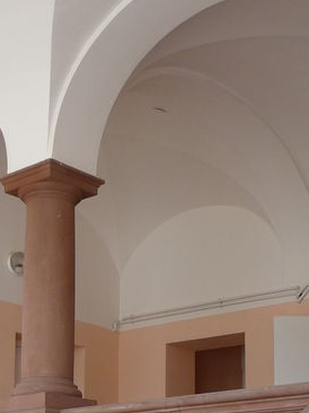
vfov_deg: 22.6
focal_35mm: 82
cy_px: 443
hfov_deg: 17.9
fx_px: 977
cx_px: 108
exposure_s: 1/30
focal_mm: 5
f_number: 3.4
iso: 125
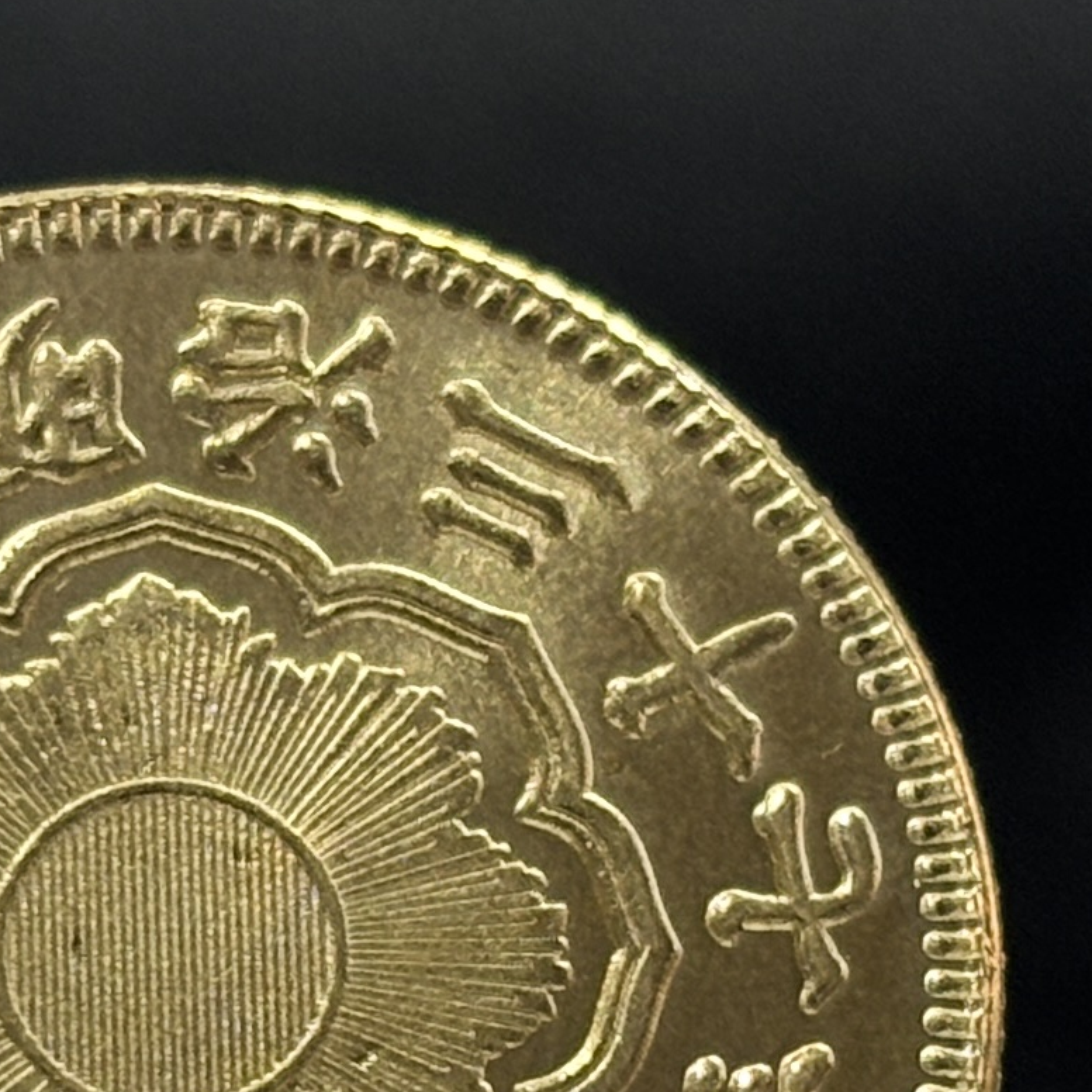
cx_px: 117
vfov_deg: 9.7
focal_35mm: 179
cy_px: 1027
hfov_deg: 9.7
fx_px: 6389
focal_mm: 5.96
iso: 50
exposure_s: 1/86
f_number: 1.6
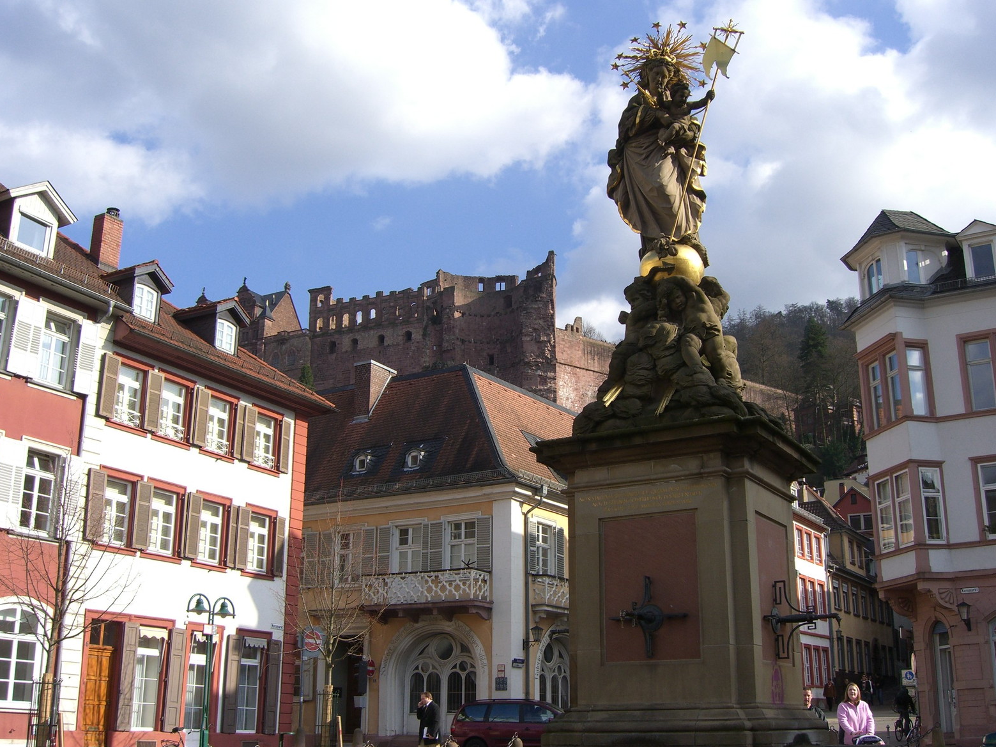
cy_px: 368
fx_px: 1122
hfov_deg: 47.9
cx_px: 505
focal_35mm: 39
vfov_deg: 36.8
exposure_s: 1/500
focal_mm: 7.9
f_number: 4
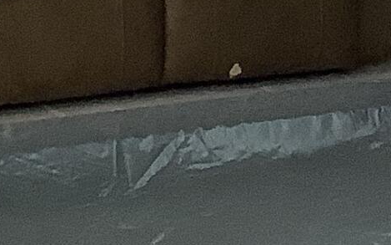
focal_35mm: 210
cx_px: -27
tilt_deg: +0.2
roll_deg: +0.3
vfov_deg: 5.7
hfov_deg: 9.9
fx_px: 2237
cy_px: -564
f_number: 2.4
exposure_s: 1/50
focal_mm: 3.3
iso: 125
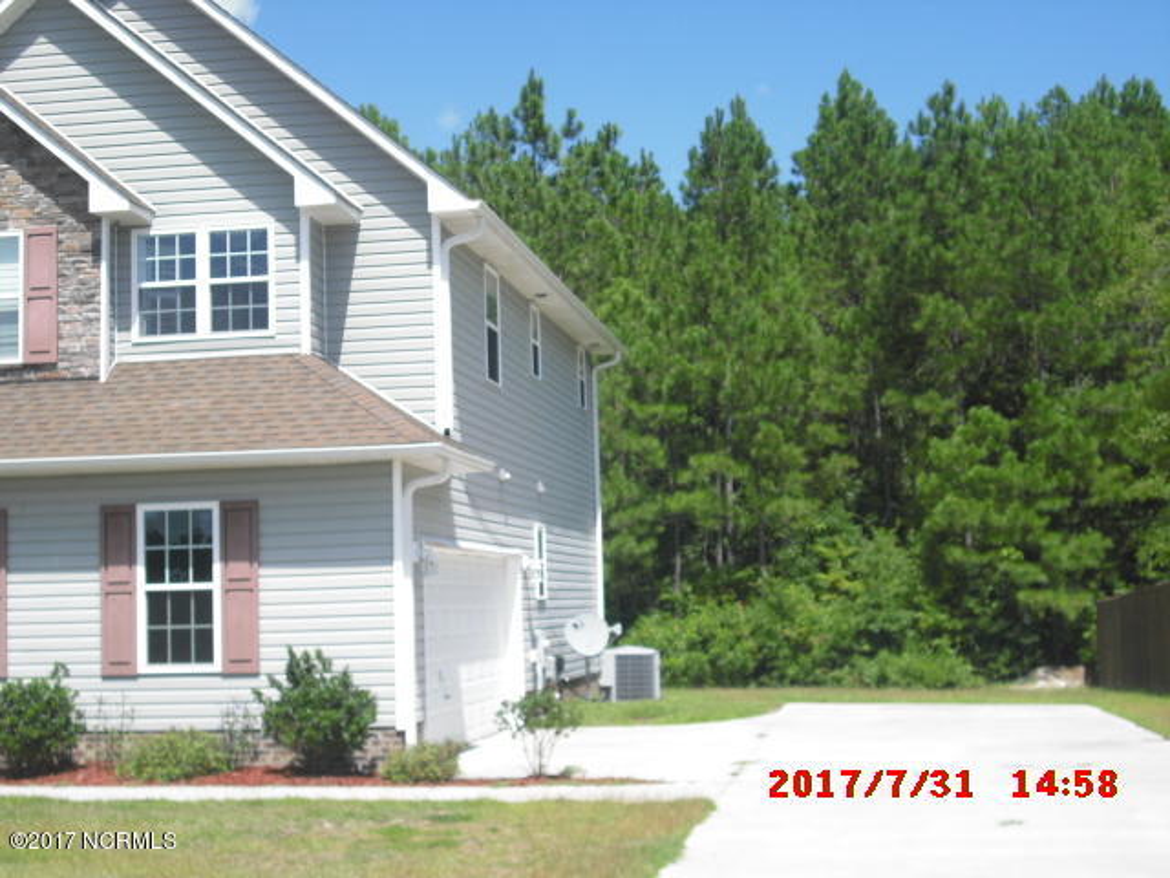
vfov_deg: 26.6
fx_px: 1859
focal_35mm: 55
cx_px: 585
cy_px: 439
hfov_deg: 34.9
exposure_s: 1/160
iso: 64
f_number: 6.9
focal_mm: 9
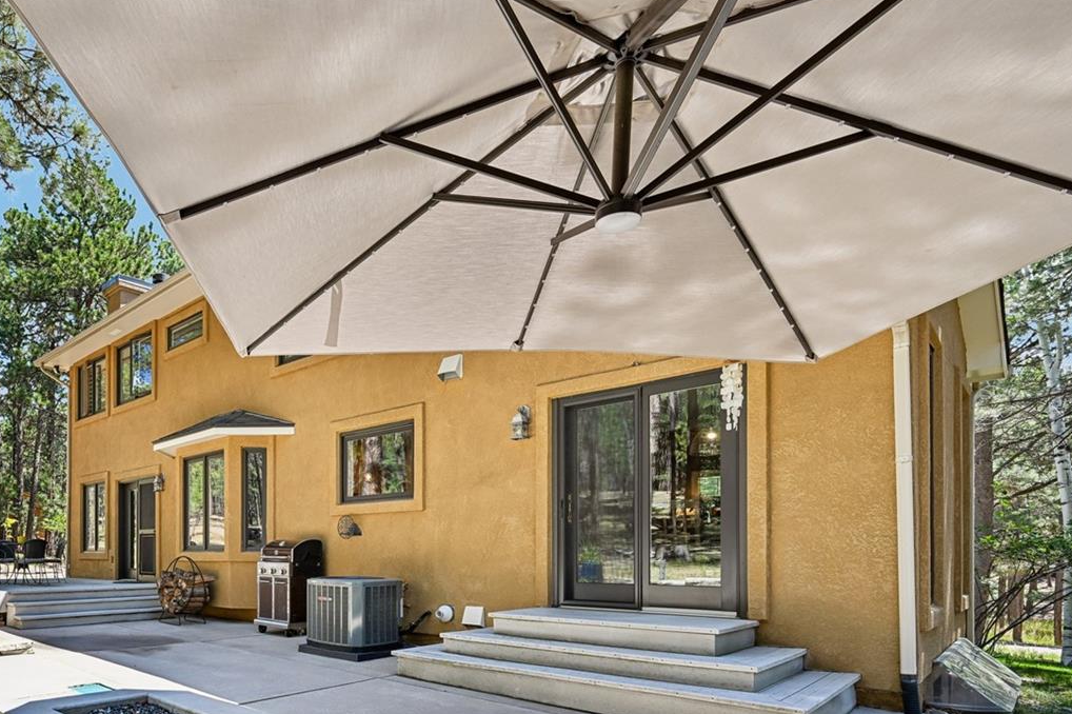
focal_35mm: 22
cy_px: 537
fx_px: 655
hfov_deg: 74.2
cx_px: 296
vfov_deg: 54.5
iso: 64
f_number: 10
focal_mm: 14
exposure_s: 1/25
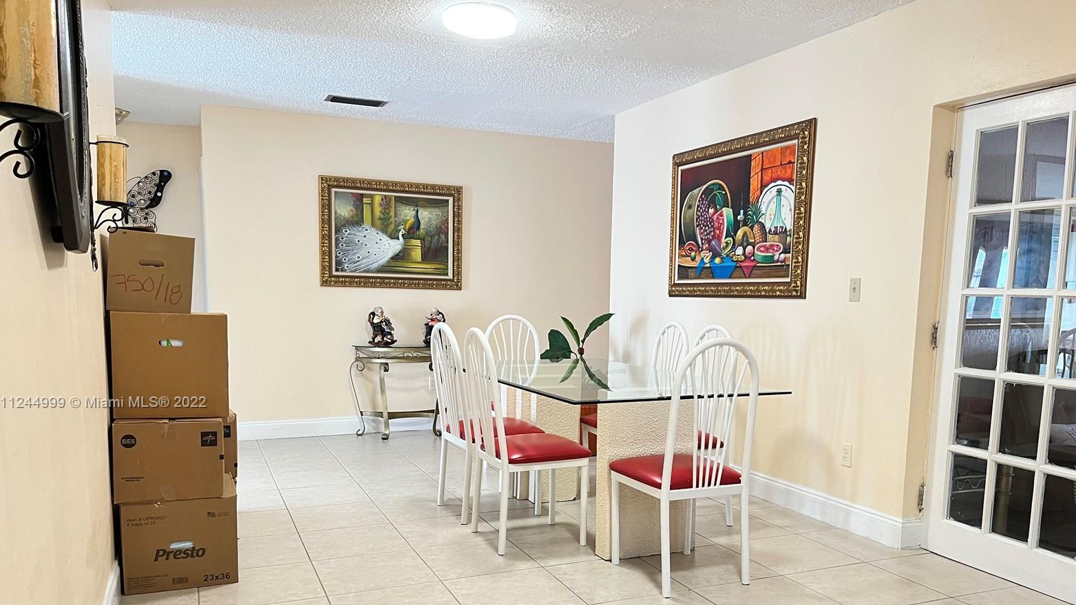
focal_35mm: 29
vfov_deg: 39.7
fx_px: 827
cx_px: 537
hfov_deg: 66.1
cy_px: 403
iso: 160
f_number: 1.6
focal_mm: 5.1
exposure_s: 1/60
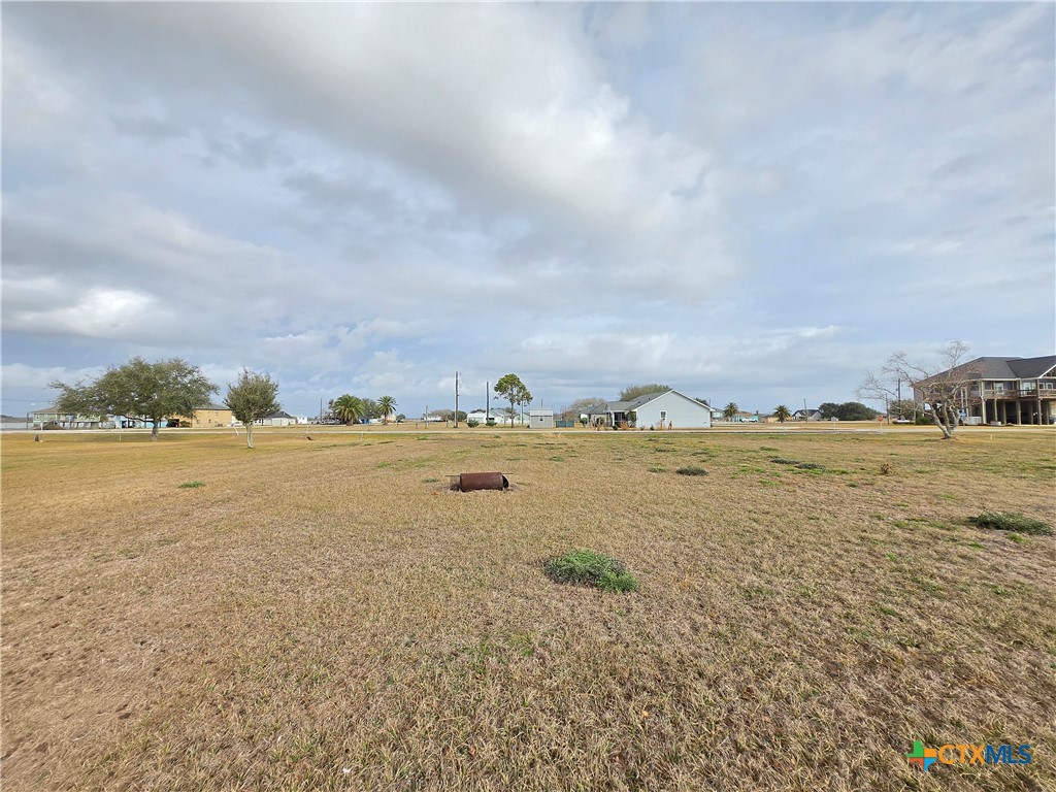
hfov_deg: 106.2
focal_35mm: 13
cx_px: 528
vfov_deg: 89.9
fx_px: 397
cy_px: 396
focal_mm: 1.7
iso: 25
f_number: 2.2
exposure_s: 1/652
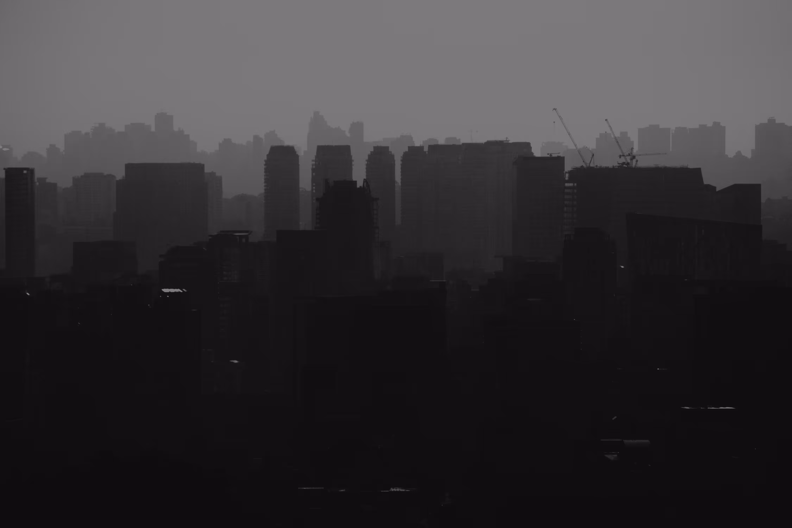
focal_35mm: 300
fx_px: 6599
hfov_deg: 6.9
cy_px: 264
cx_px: 396
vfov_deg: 4.6
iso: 100
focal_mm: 200
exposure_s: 1/1600
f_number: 9
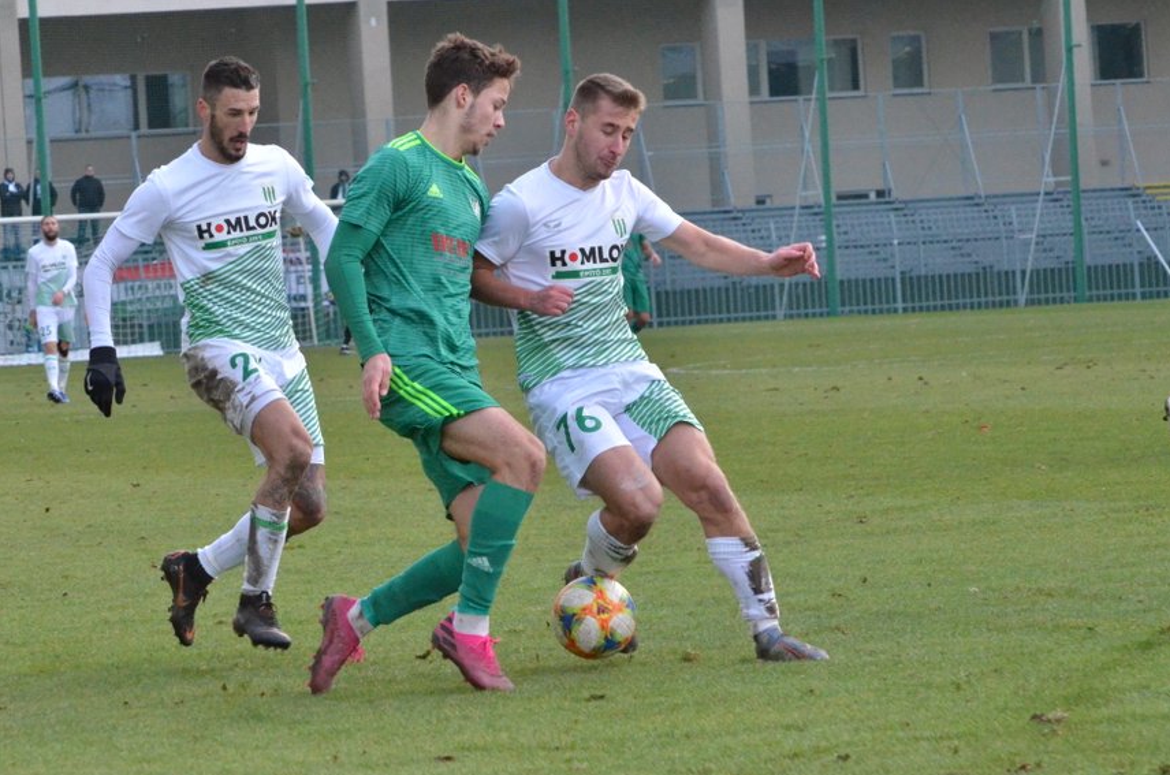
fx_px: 6477
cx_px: 424
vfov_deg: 6.8
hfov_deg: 10.3
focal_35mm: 200
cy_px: 344
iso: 3200
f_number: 8
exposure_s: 1/1000
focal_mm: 95
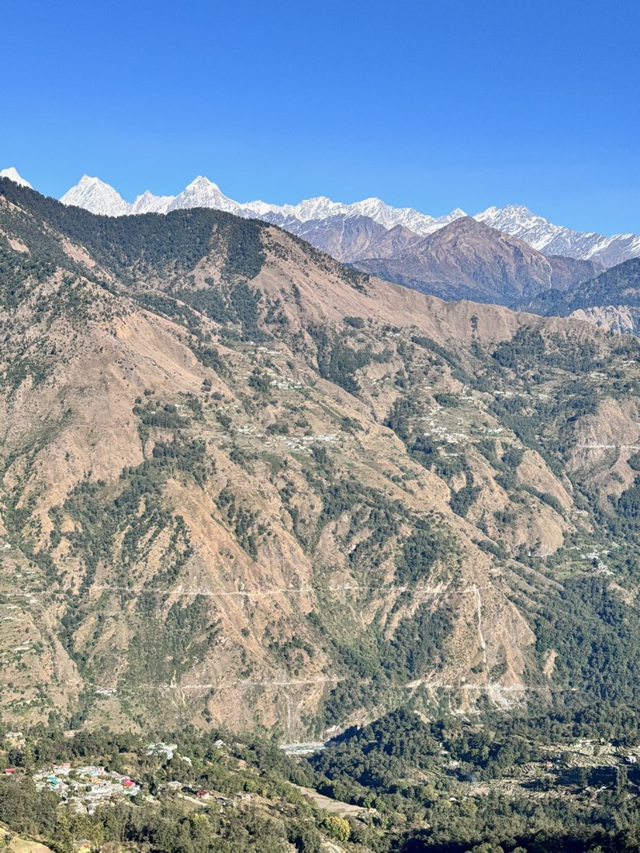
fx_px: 1183
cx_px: 320
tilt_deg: -2.3
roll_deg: -1.5
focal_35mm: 48
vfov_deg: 39.7
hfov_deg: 30.3
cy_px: 426
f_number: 1.78
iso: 64
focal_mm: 6.76
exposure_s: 1/4608
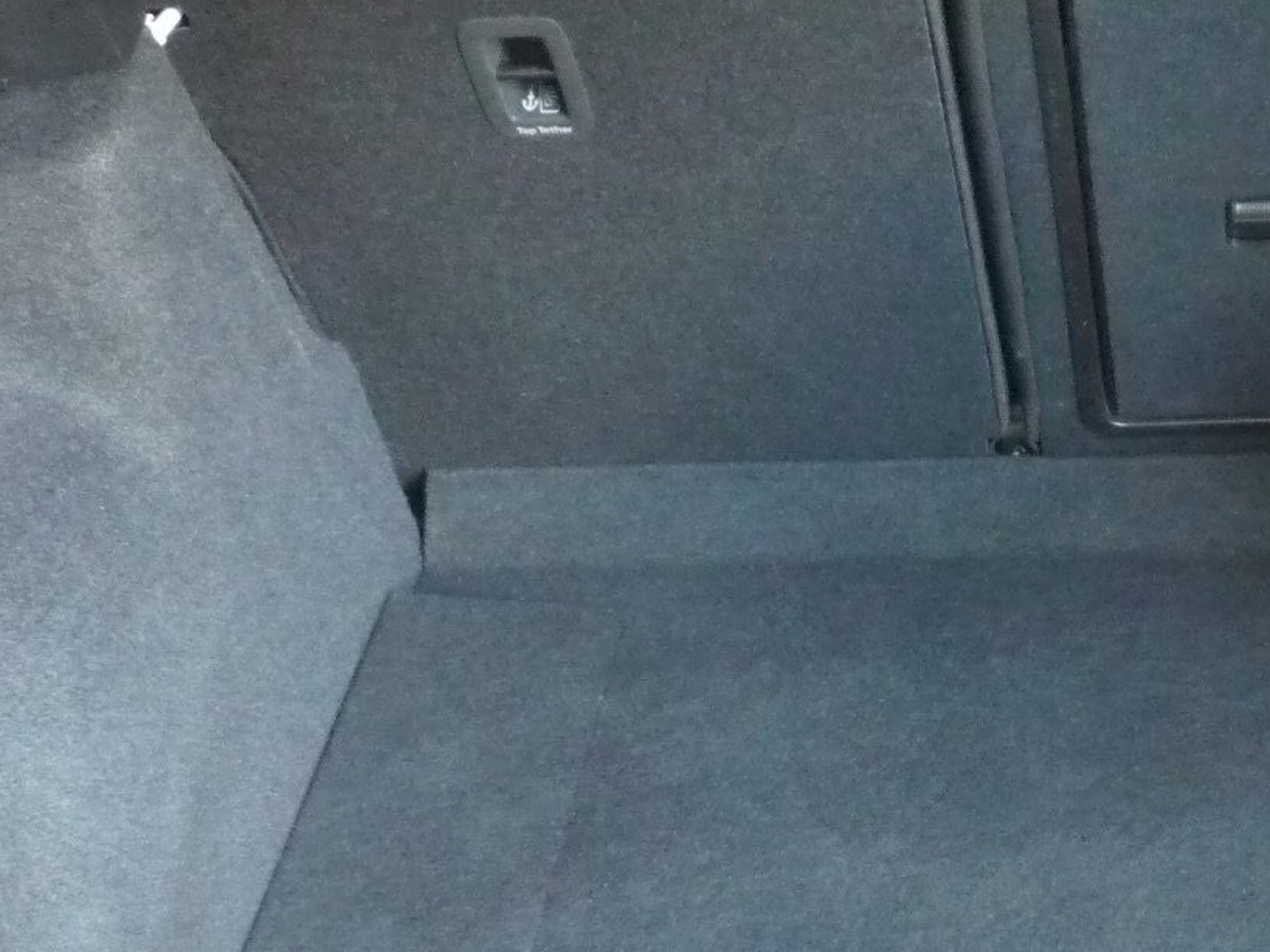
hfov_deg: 24.9
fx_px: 2751
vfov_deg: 19.5
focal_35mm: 75
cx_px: 1248
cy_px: 723
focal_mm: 5.2
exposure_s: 1/13
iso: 800
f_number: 3.3
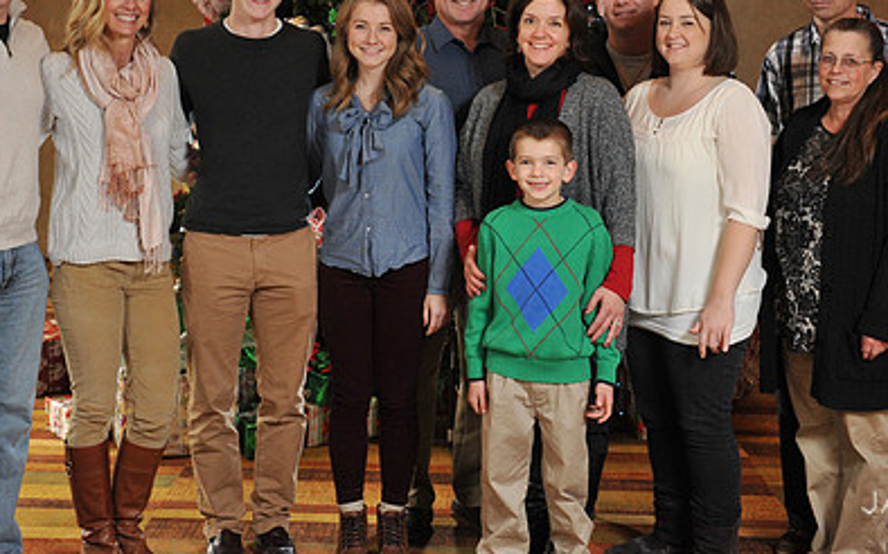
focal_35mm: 60
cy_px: 128
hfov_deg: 34.0
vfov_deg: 21.4
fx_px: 1452
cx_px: 424
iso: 1600
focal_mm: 40
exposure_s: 1/100
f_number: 6.3
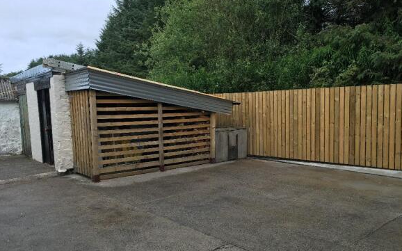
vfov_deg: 40.5
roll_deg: +1.5
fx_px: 340
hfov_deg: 61.2
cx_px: 201
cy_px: 136
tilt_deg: -4.5
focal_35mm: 31
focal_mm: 4.15
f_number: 2.2
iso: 25
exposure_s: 1/587
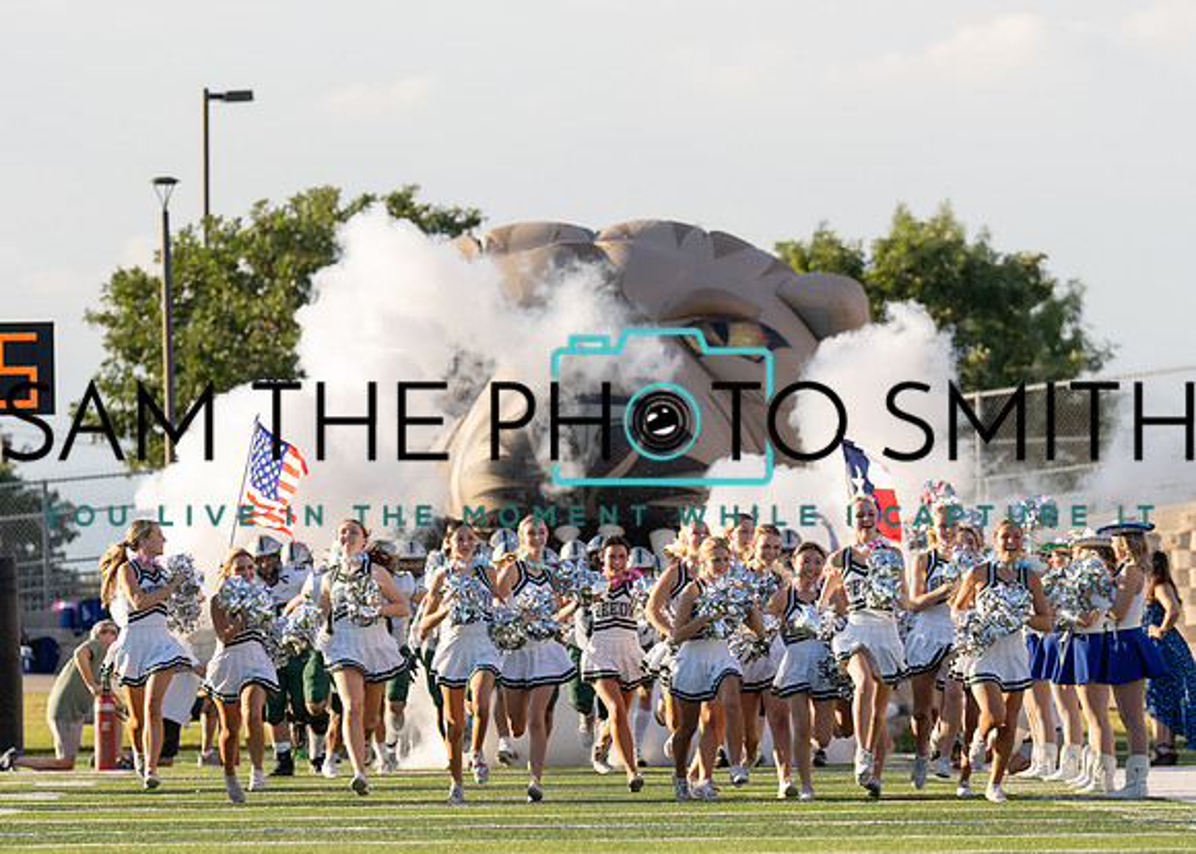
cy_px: 663
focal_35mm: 347
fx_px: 11777
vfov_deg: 4.1
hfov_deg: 5.8
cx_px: 650
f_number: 4
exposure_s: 1/1600
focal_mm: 200
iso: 400
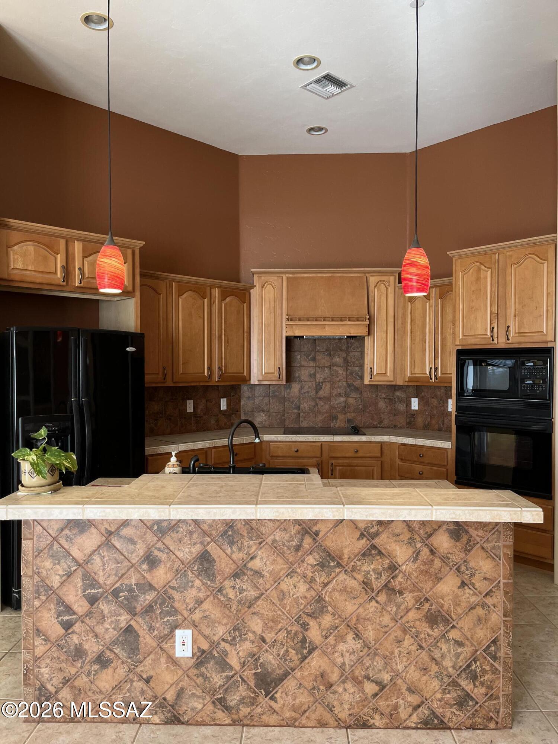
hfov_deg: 53.1
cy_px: 372
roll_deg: +0.5
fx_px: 559
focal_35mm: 26
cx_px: 279
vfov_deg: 67.3
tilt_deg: -1.9
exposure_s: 1/121
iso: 100
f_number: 1.6
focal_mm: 5.1
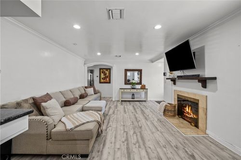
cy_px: 80
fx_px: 94
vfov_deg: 81.2
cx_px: 120
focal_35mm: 14
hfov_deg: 104.3
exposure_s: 1/1.25
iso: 100
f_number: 9
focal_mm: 14
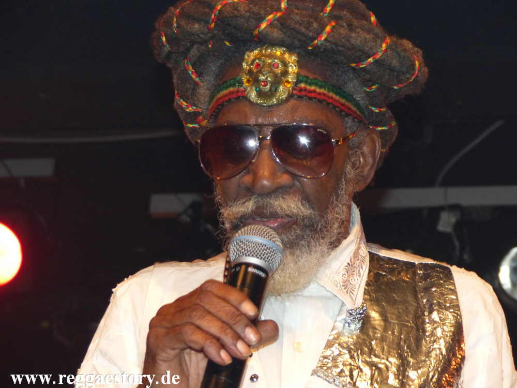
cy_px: 194
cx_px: 258
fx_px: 1986
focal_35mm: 133
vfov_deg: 11.1
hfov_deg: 14.8
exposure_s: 1/60
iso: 400
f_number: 2.8
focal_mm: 23.9
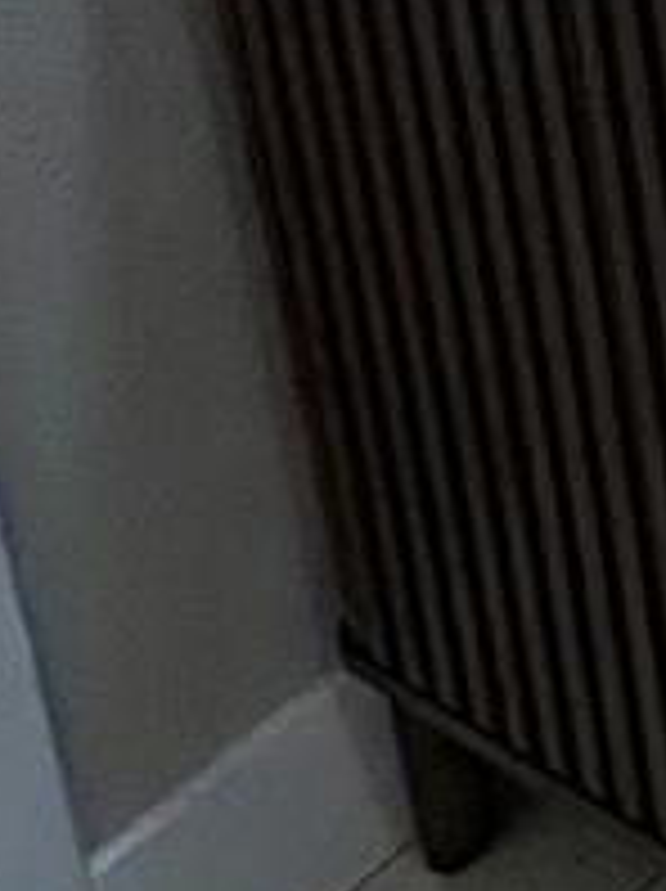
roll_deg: -0.8
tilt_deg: -15.3
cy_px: -670
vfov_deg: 18.5
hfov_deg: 12.6
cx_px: 1701
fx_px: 2185
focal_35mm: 85
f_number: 2.2
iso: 64
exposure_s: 1/120
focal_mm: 2.22
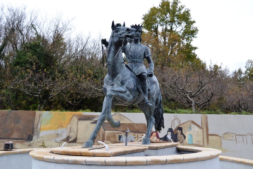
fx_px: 274
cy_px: 84
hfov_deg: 49.5
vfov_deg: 34.2
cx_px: 126
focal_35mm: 39
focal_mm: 26
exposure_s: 1/160
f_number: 6.3
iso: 100
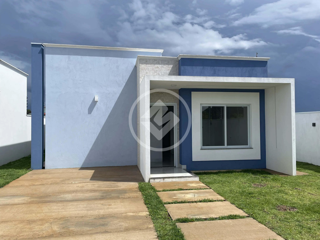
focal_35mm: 26
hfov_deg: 67.3
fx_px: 240
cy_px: 120
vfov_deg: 53.1
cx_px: 160
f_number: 1.6
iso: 32
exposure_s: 1/5051
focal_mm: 4.2
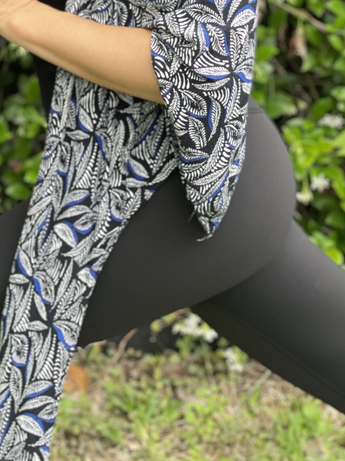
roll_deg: +0.3
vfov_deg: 15.5
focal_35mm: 124
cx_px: 119
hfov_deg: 11.9
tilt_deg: -13.1
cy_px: -25
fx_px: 1648
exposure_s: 1/122
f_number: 2
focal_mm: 6
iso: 50
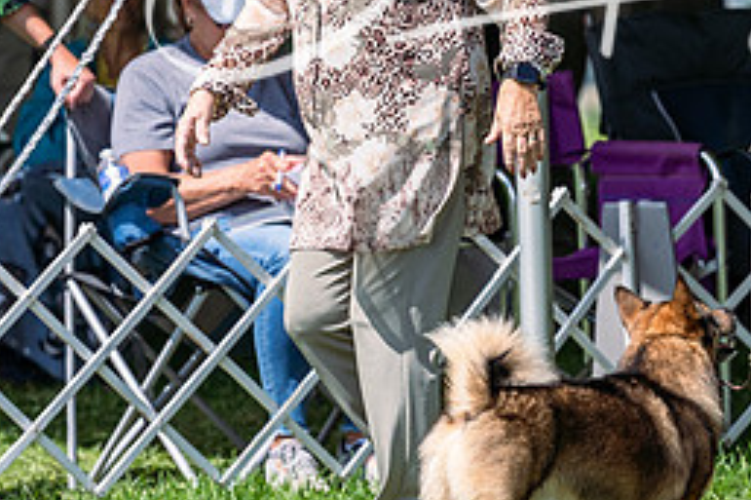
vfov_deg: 2.6
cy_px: 143
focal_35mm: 526
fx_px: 10966
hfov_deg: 3.9
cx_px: 638
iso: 100
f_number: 4.5
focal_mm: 200
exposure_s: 1/1000
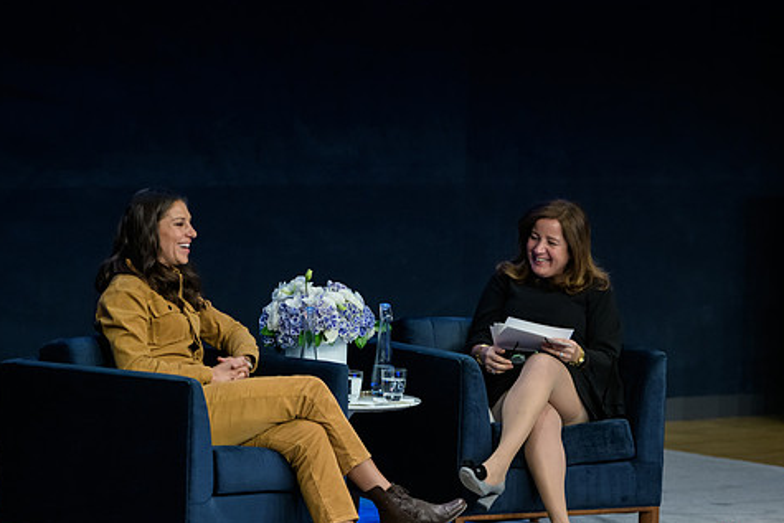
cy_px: 298
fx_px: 3725
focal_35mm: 171
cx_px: 363
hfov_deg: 12.0
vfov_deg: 8.0
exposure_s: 1/250
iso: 1600
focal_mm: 140
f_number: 3.2
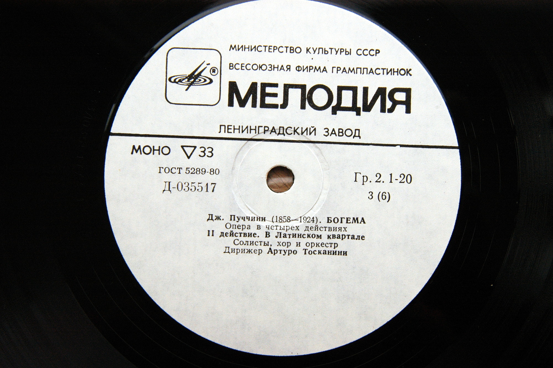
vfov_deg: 25.7
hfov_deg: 37.9
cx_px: 276
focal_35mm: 52
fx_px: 806
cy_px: 184
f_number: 8
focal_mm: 35
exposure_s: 1/250
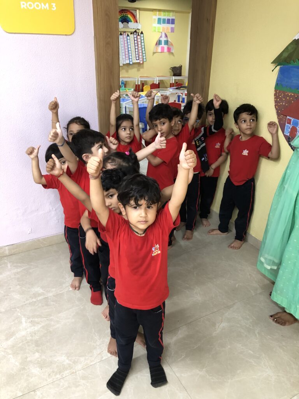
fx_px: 322
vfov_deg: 63.4
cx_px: 150
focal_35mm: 28
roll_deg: -1.2
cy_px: 200
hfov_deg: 49.7
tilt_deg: -25.5
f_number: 1.8
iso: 200
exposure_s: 1/50
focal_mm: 4
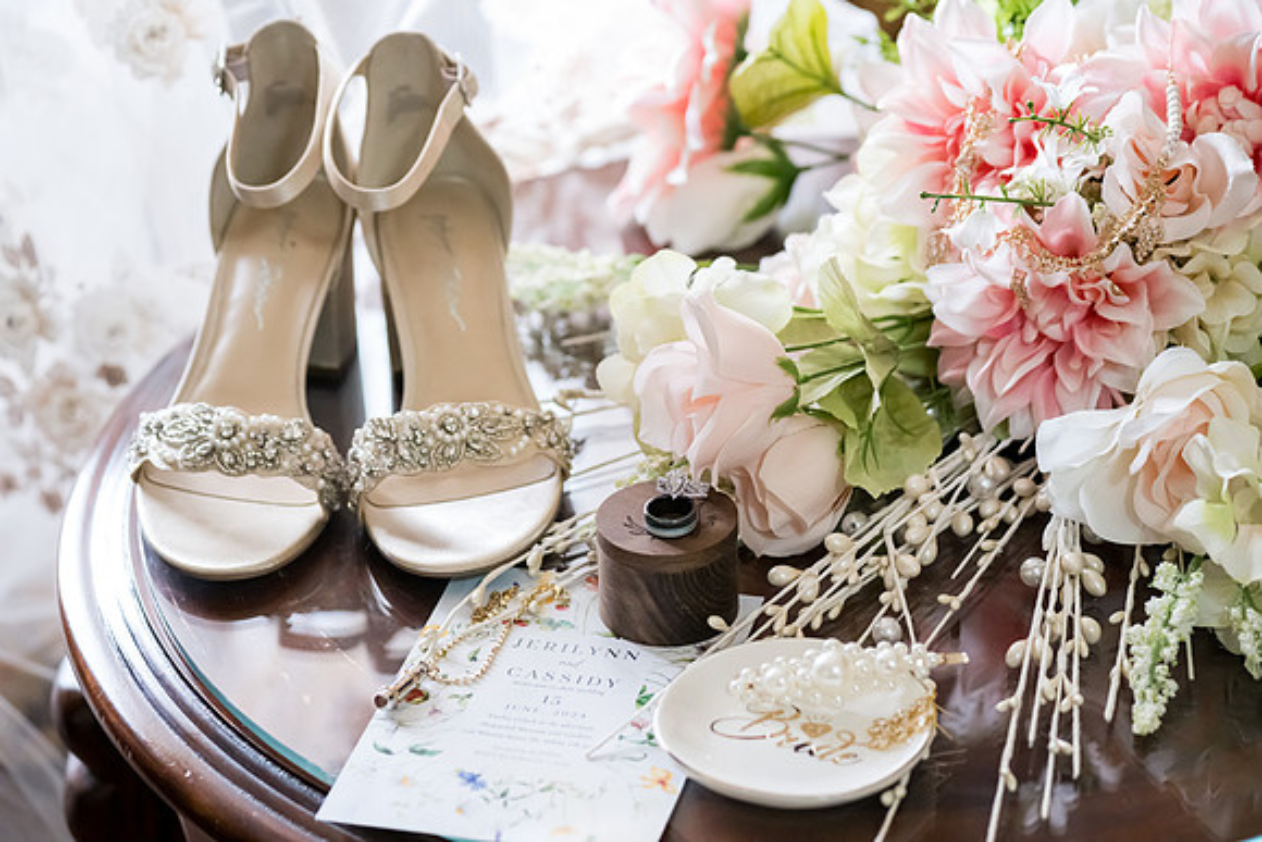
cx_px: 631
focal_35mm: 105
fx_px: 3682
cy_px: 421
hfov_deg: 19.5
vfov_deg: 13.0
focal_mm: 105
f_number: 4.5
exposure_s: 1/320
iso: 8000
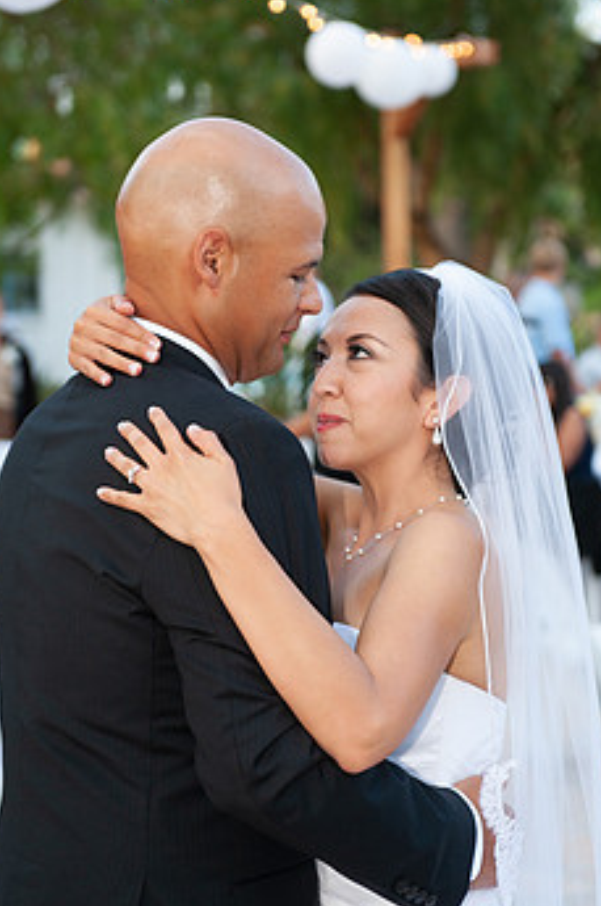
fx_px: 2160
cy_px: 488
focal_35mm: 86
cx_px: 332
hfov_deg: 15.8
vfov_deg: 23.7
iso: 640
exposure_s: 1/500
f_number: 3.5
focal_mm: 66
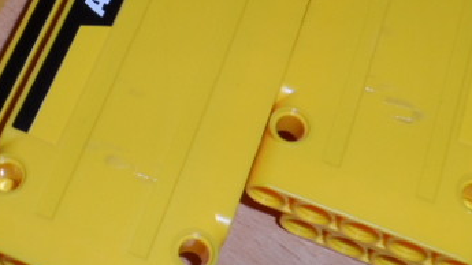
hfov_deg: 23.1
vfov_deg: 12.9
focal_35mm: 91
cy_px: -57
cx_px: 94
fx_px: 1139
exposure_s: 1/45
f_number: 3.4
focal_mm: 5.3
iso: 100
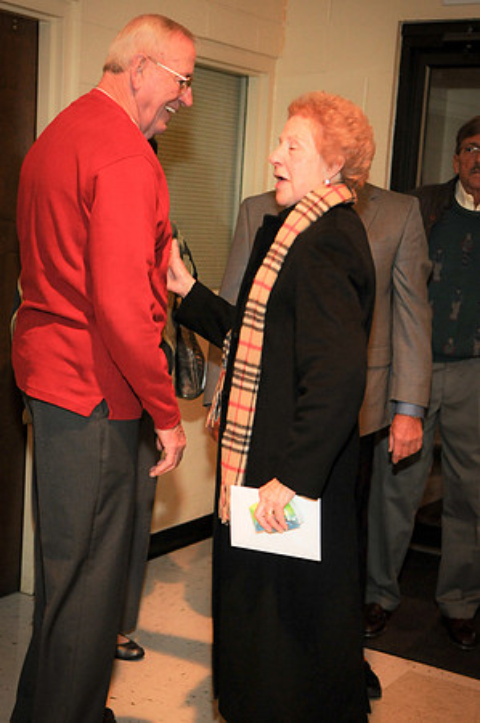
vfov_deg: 35.1
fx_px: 1143
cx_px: 240
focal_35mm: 57
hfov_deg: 23.7
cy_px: 362
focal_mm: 38
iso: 1000
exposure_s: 1/50
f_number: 2.8
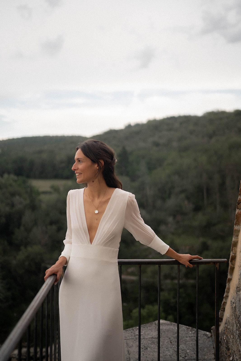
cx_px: 120
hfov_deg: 37.9
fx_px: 351
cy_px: 180
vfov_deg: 54.4
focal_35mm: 35
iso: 250
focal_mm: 35
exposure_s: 1/2500
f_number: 1.4
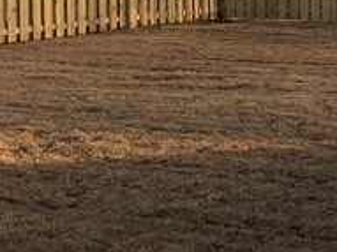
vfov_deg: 14.7
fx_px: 953
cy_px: -35
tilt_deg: -0.4
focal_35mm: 98
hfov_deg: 19.8
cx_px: 276
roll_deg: +0.7
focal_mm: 4
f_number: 1.8
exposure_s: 1/838
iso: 20
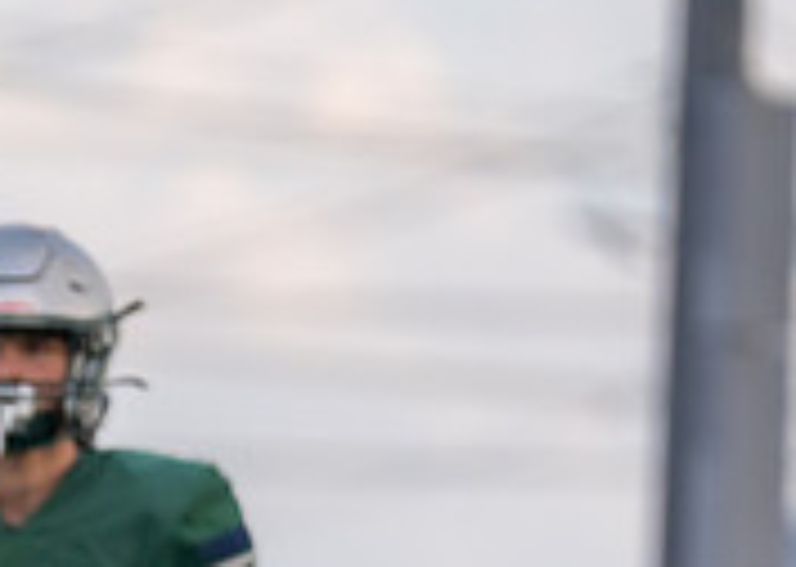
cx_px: -466
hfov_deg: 2.2
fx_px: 20617
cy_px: 847
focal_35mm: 913
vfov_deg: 1.6
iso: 320
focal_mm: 200
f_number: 2.8
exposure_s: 1/1250
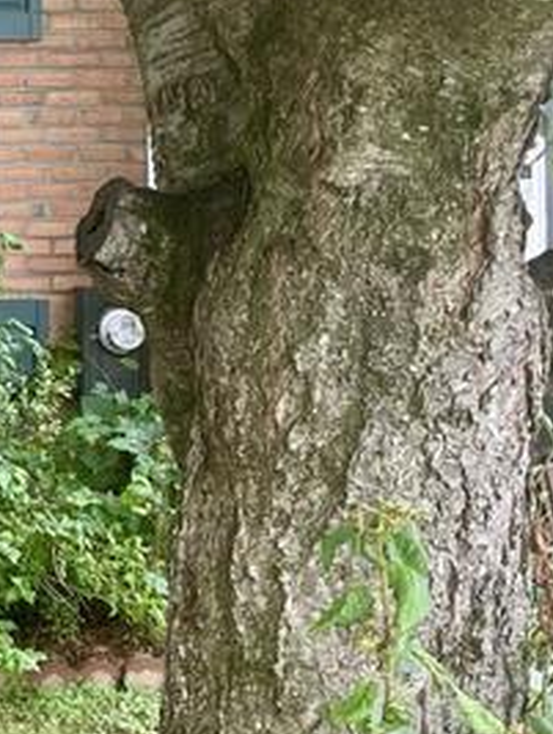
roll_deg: +1.0
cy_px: 223
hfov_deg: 12.5
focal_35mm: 105
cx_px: -525
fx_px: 2231
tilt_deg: +0.2
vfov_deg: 18.6
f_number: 1.6
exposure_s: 1/121
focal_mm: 4.2
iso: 40
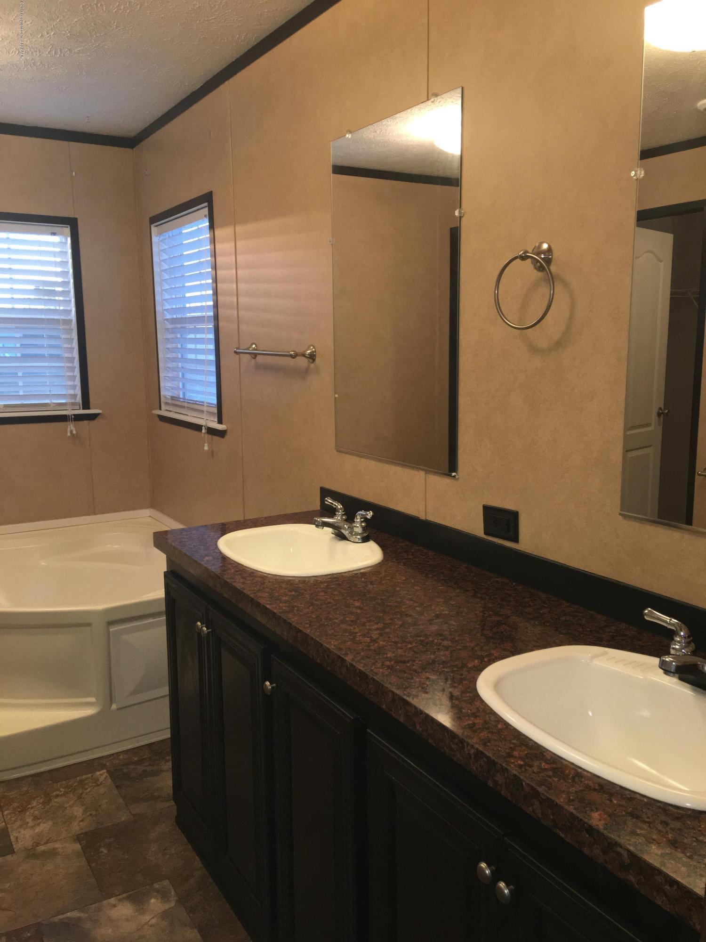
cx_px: 353
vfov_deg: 61.7
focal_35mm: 29
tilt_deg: -8.5
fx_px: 789
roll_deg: +0.6
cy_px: 471
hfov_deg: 48.2
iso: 80
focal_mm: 4.15
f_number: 2.2
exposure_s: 1/30
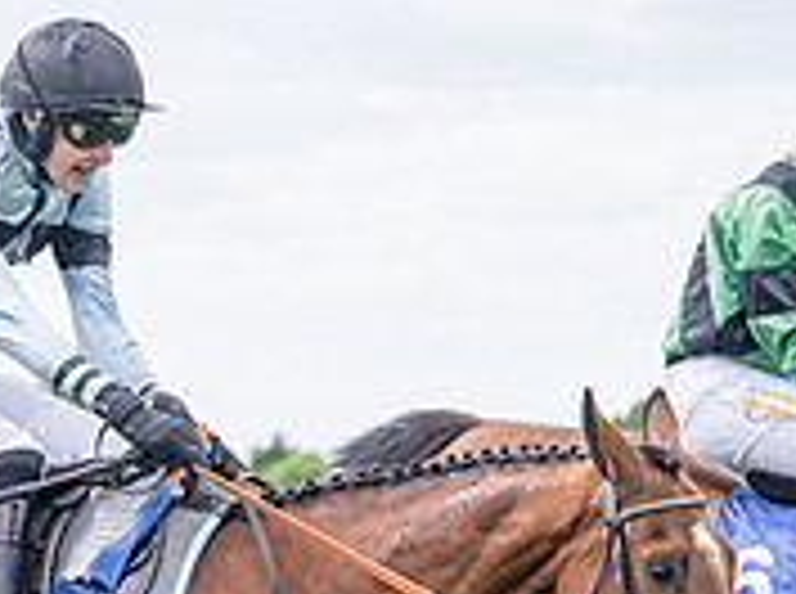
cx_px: 213
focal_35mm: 270
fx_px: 6196
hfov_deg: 7.3
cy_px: 634
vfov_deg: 5.5
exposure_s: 1/2000
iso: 400
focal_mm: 70
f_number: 4
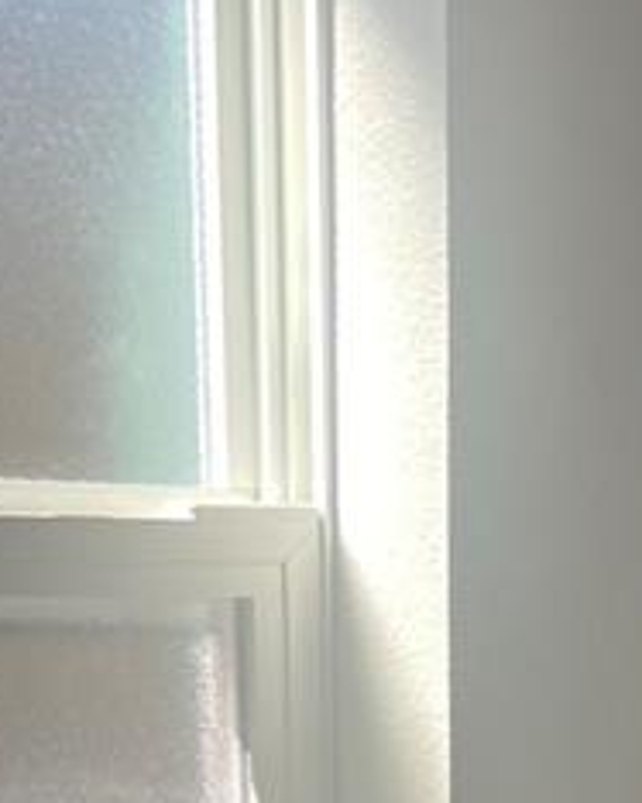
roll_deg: -0.6
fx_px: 2971
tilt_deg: -16.5
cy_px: 1688
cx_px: 642
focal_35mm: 125
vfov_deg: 13.0
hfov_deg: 12.2
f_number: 1.6
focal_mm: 5.1
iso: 32
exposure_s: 1/191
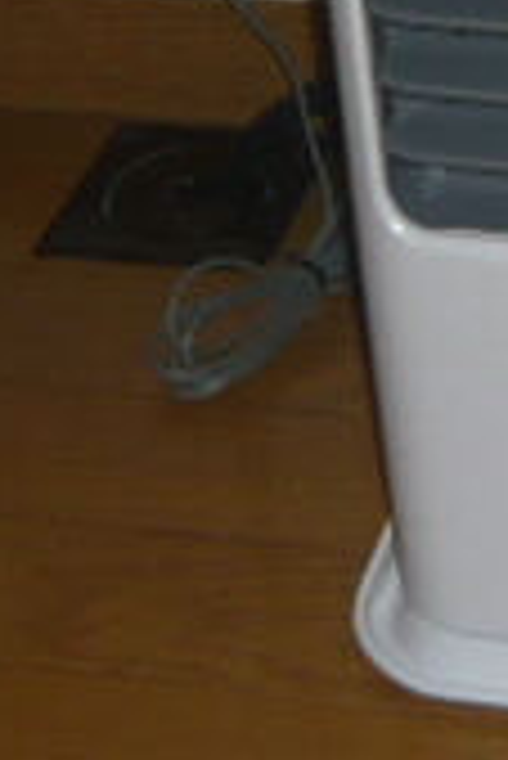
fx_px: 2999
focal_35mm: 142
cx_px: 985
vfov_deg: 14.0
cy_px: -171
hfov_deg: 9.1
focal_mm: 4.6
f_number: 2.8
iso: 100
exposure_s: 1/30
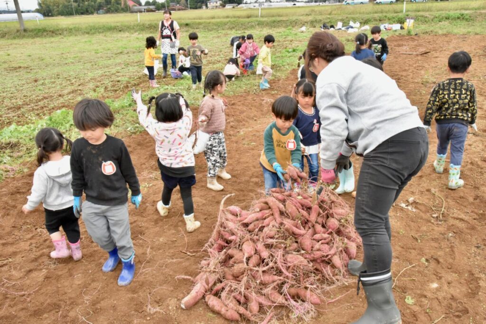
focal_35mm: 31
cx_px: 243
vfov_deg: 42.3
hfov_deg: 60.3
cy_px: 162
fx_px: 419
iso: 6400
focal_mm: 31
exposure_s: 1/320
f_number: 20
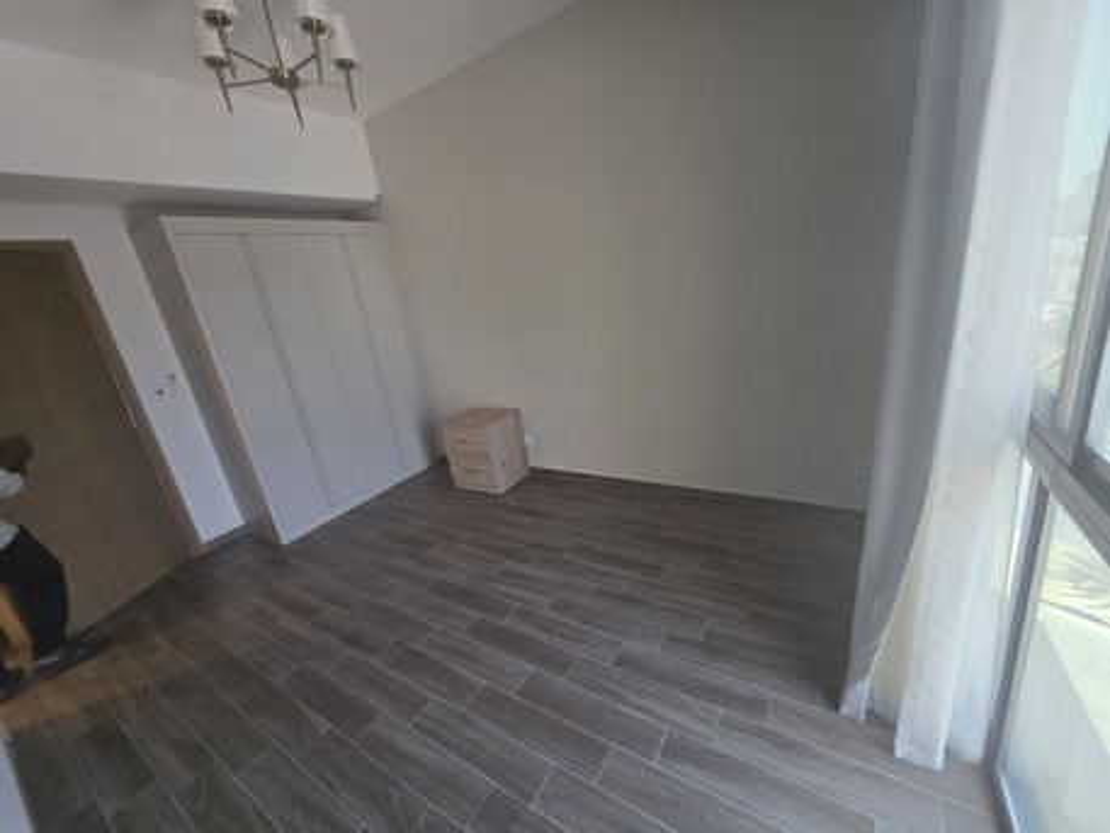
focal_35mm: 13
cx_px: 555
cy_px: 416
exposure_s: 1/100
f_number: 1.9
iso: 160
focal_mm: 2.2
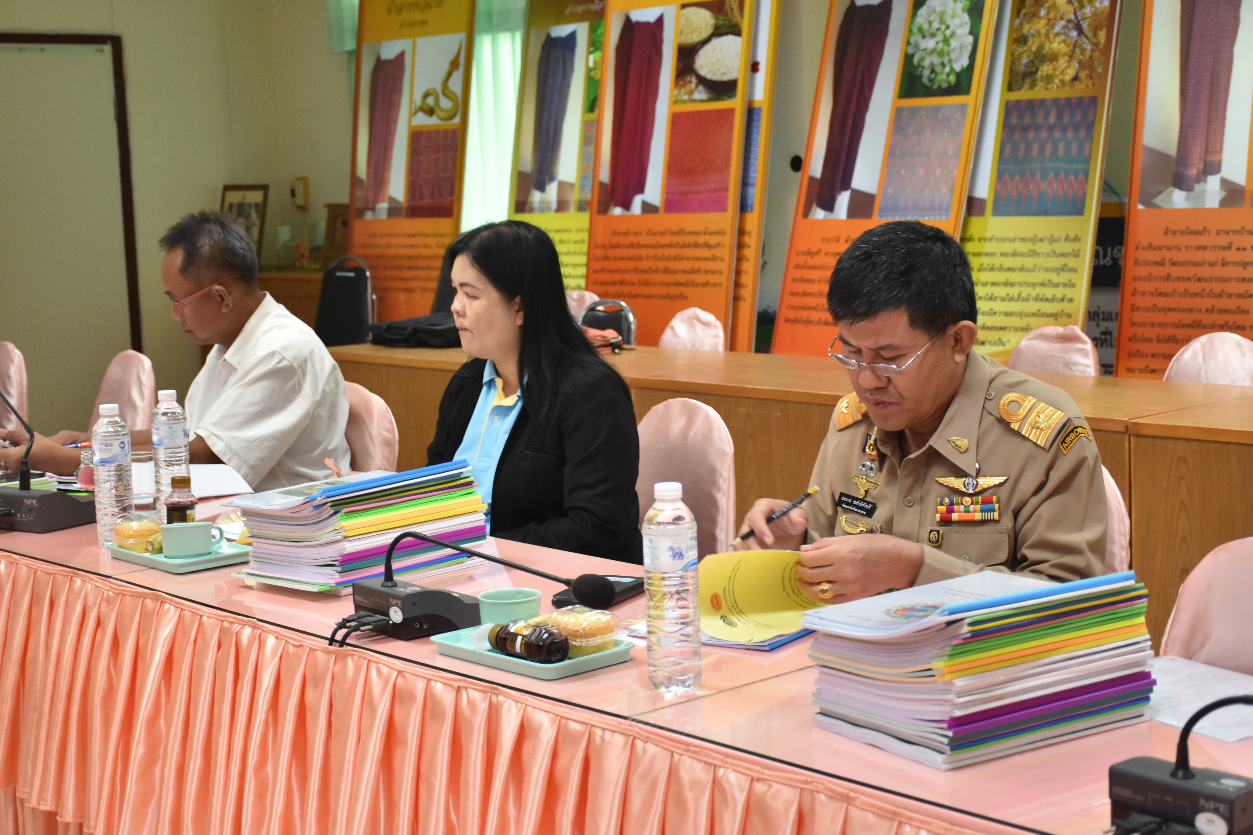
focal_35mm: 57
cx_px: 626
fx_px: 1984
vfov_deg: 23.8
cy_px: 418
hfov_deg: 35.1
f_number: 4.2
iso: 800
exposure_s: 1/80
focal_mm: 38
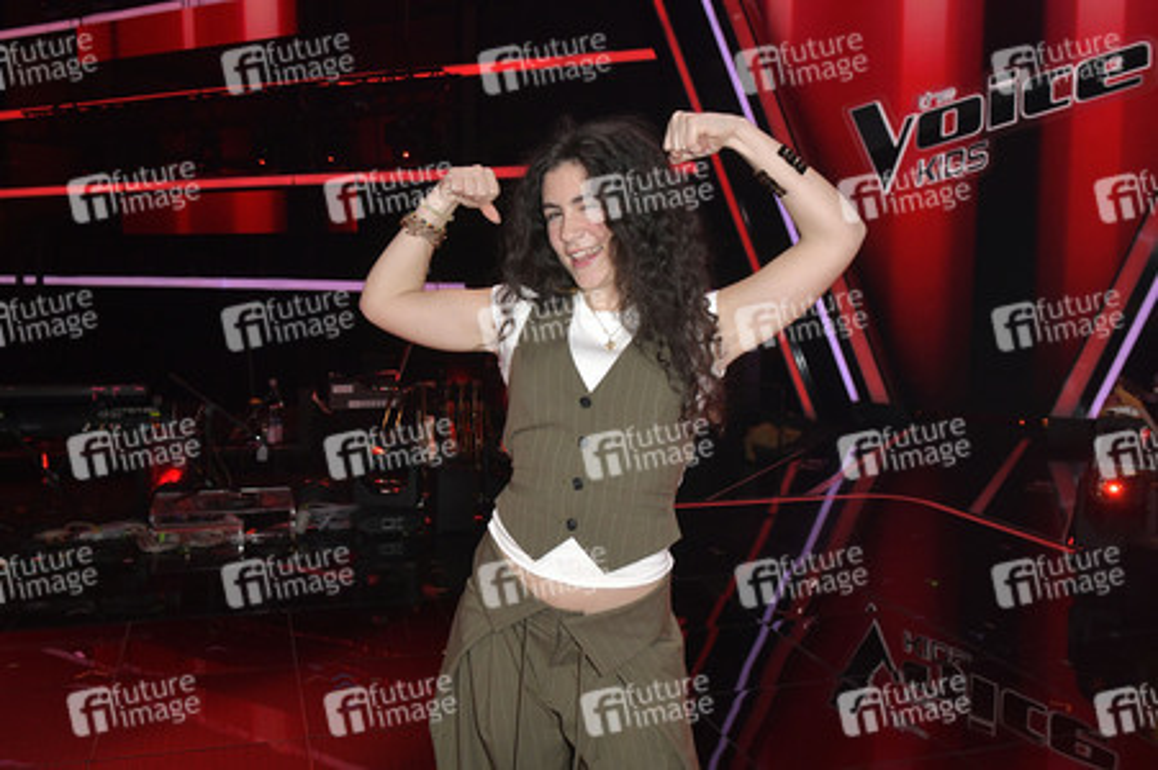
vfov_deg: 41.1
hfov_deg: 58.8
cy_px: 385
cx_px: 579
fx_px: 1029
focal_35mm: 32
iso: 2500
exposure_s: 1/200
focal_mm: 32
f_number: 7.1
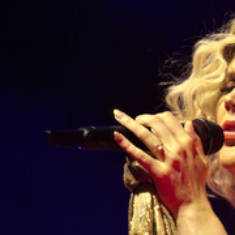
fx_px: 2619
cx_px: 233
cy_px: 193
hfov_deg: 5.1
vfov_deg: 5.1
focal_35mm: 341
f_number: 2.8
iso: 1600
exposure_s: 1/160
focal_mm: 160
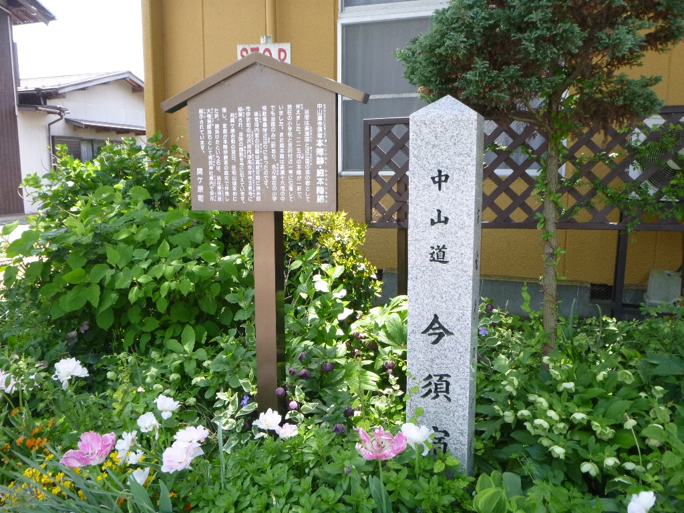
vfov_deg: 48.2
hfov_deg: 61.7
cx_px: 342
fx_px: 573
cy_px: 256
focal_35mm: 29
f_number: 4.1
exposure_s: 1/60
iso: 125
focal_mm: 5.2
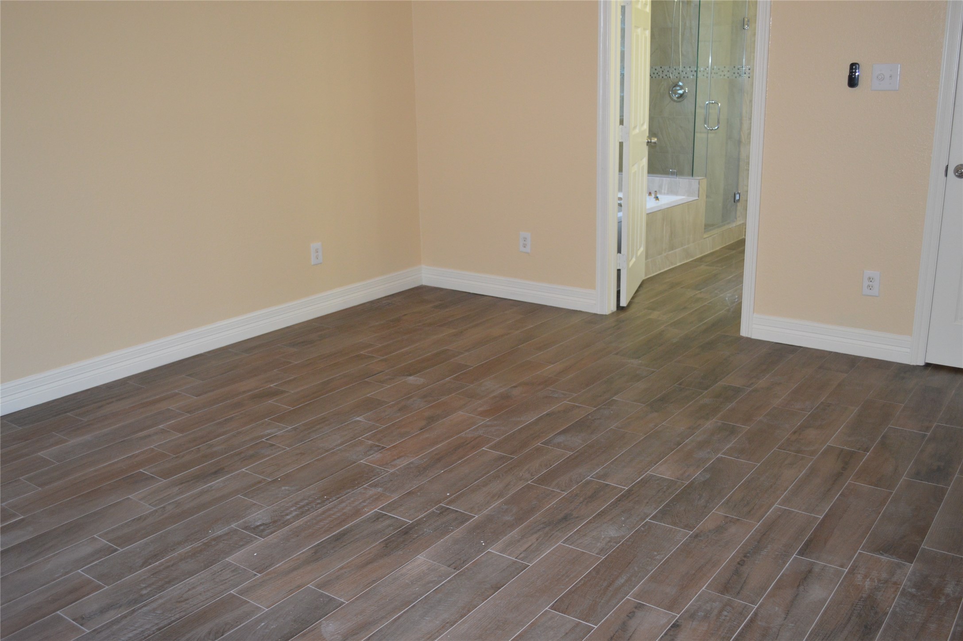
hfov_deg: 57.3
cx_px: 482
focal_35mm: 33
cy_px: 320
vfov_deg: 39.9
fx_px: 882
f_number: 4
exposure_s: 1/60
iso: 900
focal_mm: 22
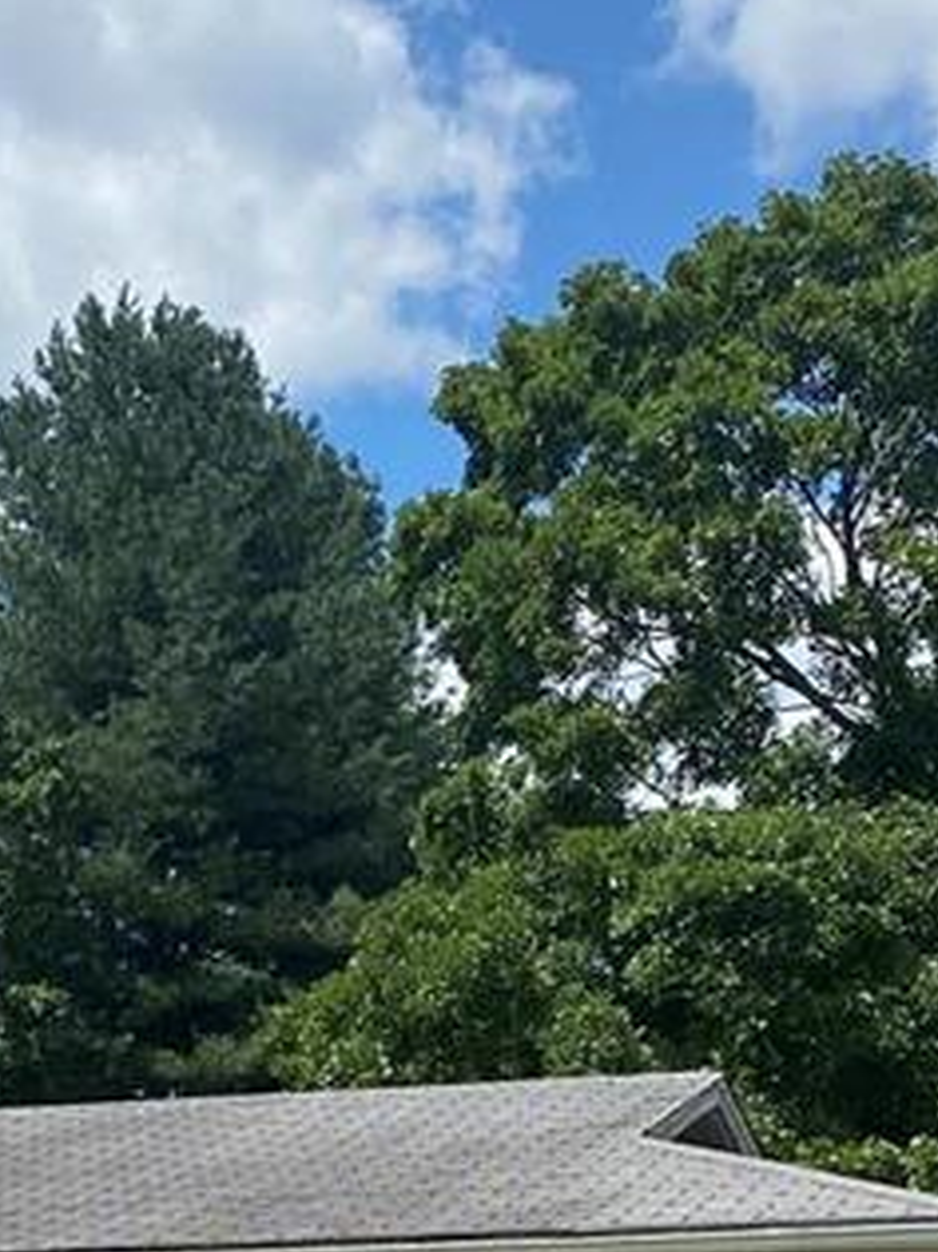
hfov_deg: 14.3
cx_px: -294
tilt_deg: +0.7
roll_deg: -0.2
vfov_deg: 18.5
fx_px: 3579
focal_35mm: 99
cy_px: 1606
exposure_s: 1/3125
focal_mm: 4.25
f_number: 1.8
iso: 32
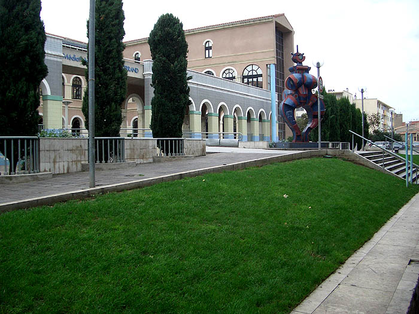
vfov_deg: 40.7
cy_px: 157
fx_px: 424
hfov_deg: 52.6
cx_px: 210
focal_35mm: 35
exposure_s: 1/160
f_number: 2.6
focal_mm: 5.8
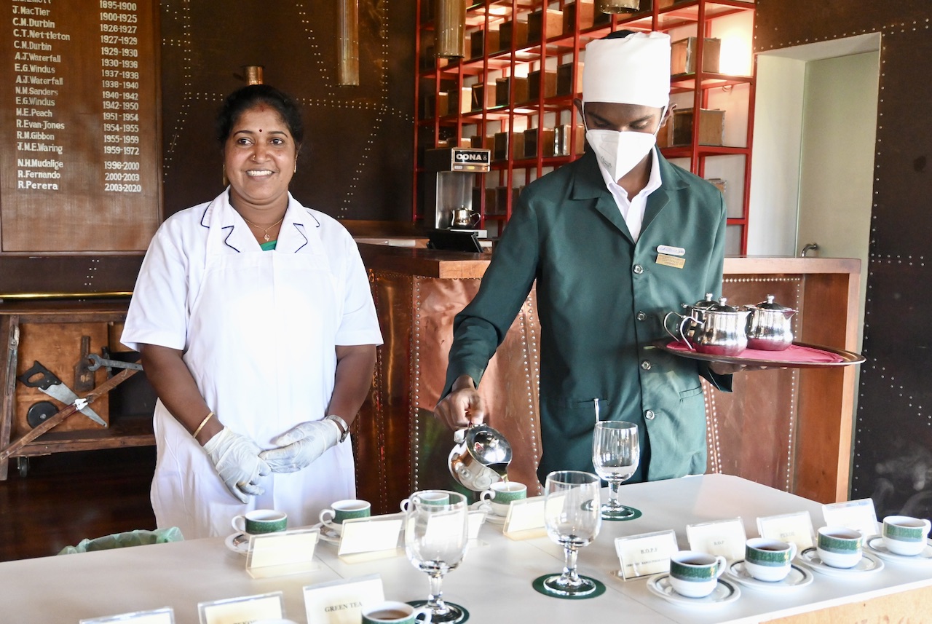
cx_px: 466
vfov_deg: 39.3
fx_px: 875
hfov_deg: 56.1
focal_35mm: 34
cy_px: 312
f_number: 4
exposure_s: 1/100
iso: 3200
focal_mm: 22.5
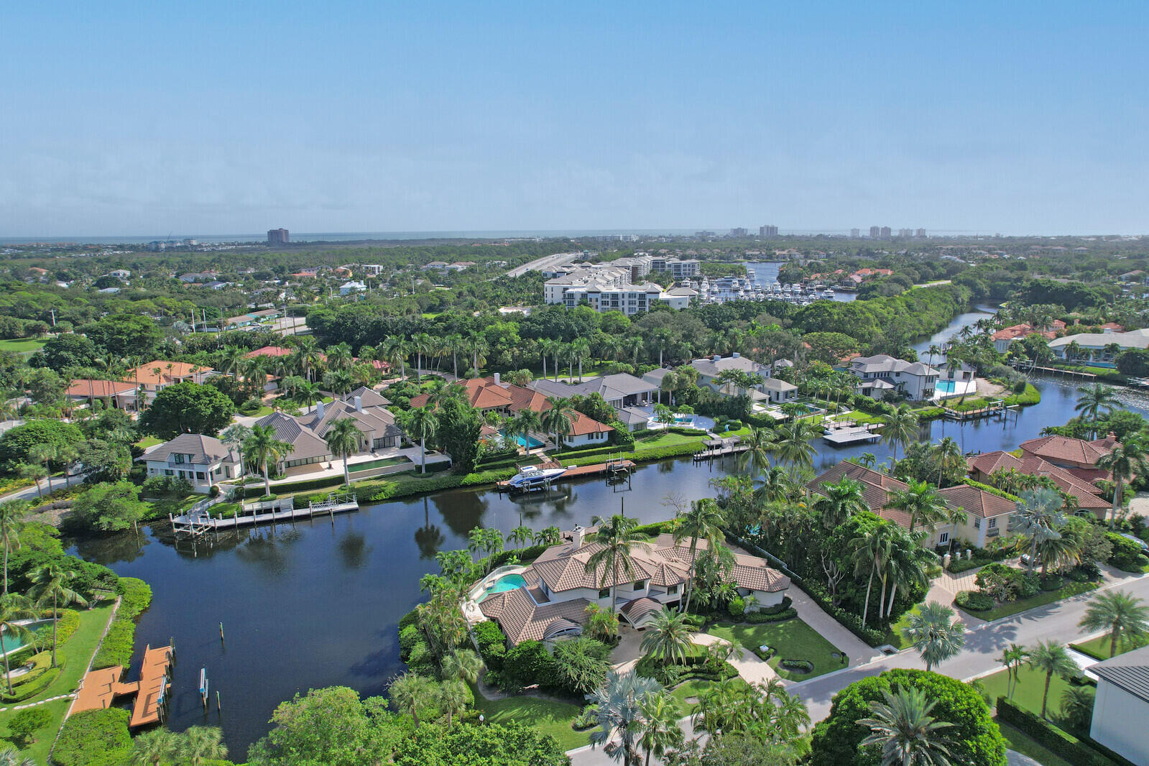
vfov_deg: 57.2
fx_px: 702
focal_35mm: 22
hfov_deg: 78.6
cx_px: 574
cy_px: 383
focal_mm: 8.38
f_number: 2.8
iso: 100
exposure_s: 1/2500
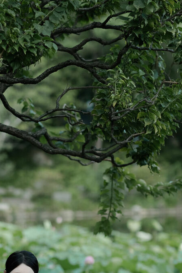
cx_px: 35
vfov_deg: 10.3
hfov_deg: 6.9
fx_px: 1501
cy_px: 302
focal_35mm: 198
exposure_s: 1/1250
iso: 100
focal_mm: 85
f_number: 2.2
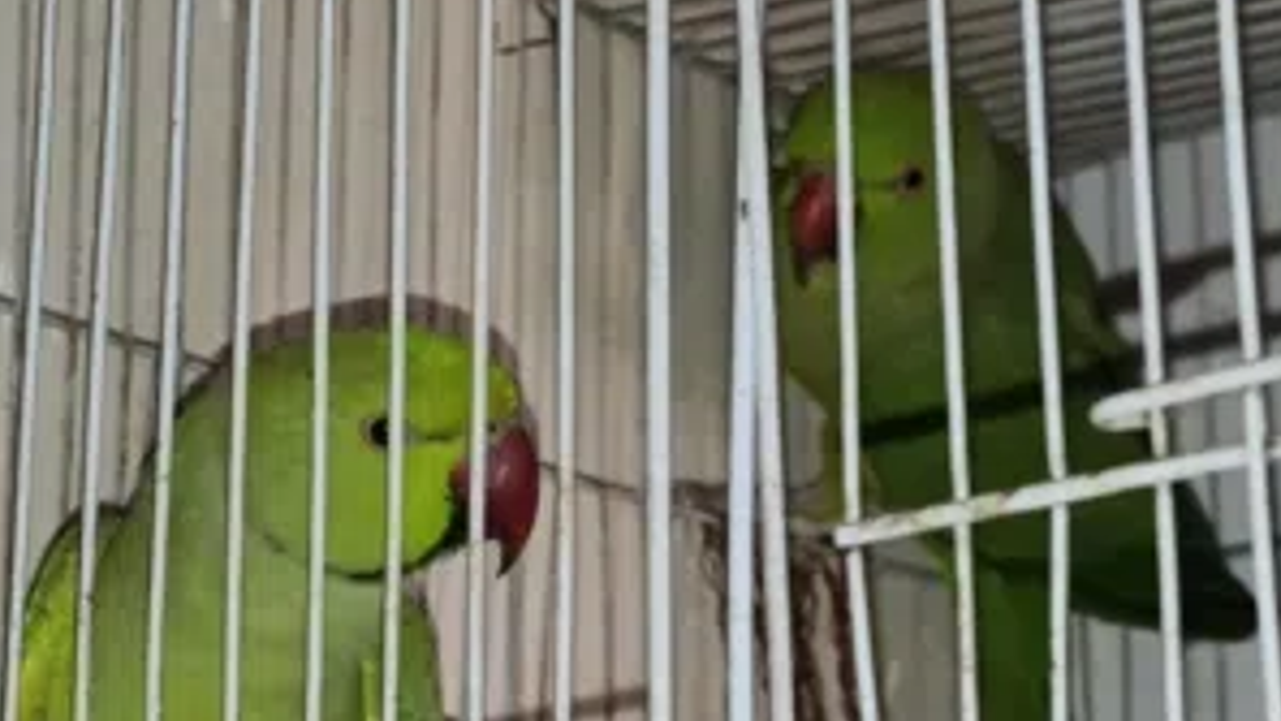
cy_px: 587
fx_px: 3974
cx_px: 643
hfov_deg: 18.3
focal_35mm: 117
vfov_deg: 10.3
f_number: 1.65
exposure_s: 1/25
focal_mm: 6.11
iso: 1224
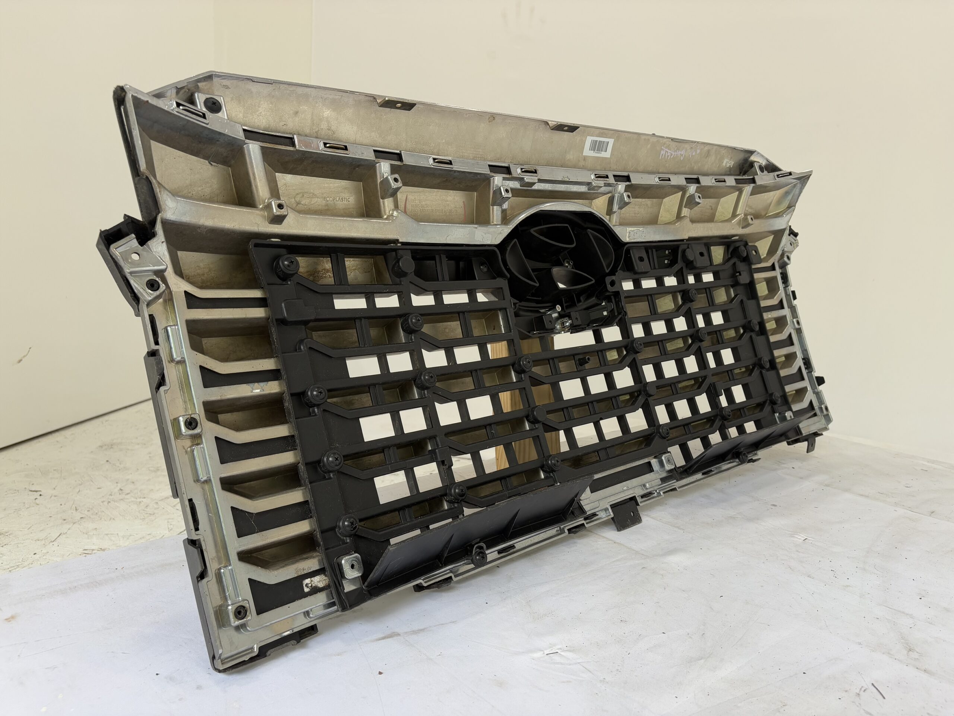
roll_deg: -1.4
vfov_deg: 53.1
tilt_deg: -9.2
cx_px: 477
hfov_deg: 67.3
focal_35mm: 26
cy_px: 358
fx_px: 717
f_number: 1.6
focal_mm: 5.96
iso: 64
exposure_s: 1/121
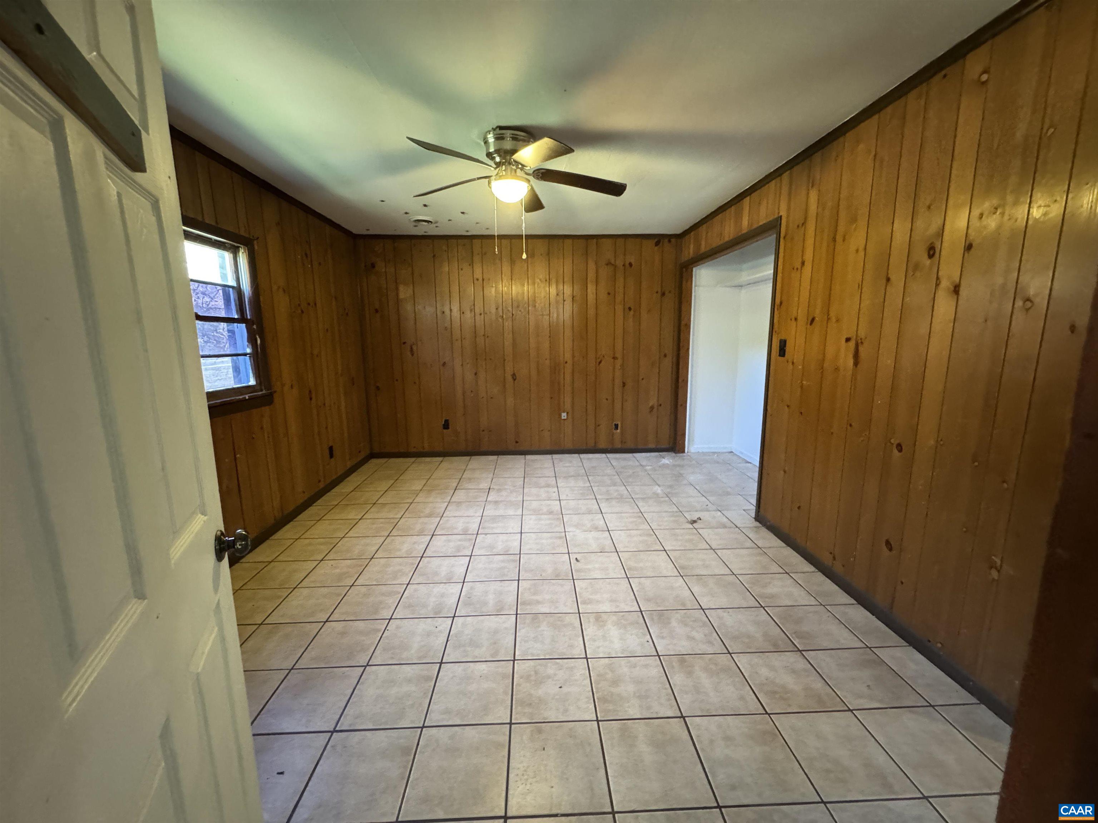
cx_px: 549
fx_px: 444
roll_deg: +0.2
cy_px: 412
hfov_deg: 102.1
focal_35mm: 14
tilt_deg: -10.4
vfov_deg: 85.7
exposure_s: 1/40
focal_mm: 2.22
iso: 1000
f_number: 2.2
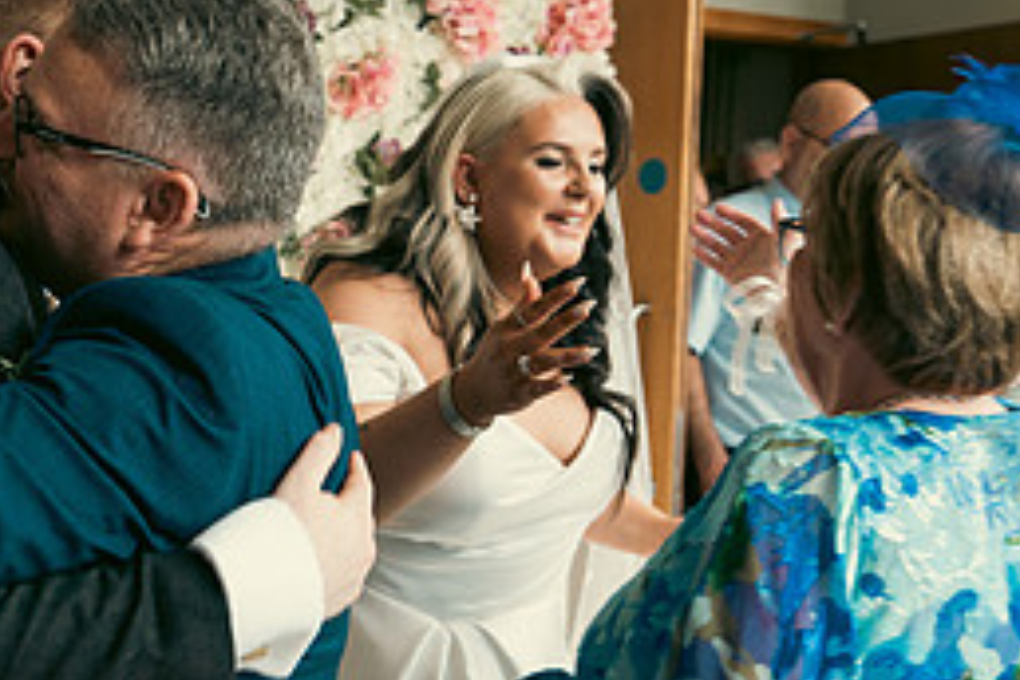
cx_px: 158
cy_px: 370
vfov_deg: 25.1
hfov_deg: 35.3
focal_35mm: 54
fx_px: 1530
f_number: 3.5
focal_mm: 24
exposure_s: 1/160
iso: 500
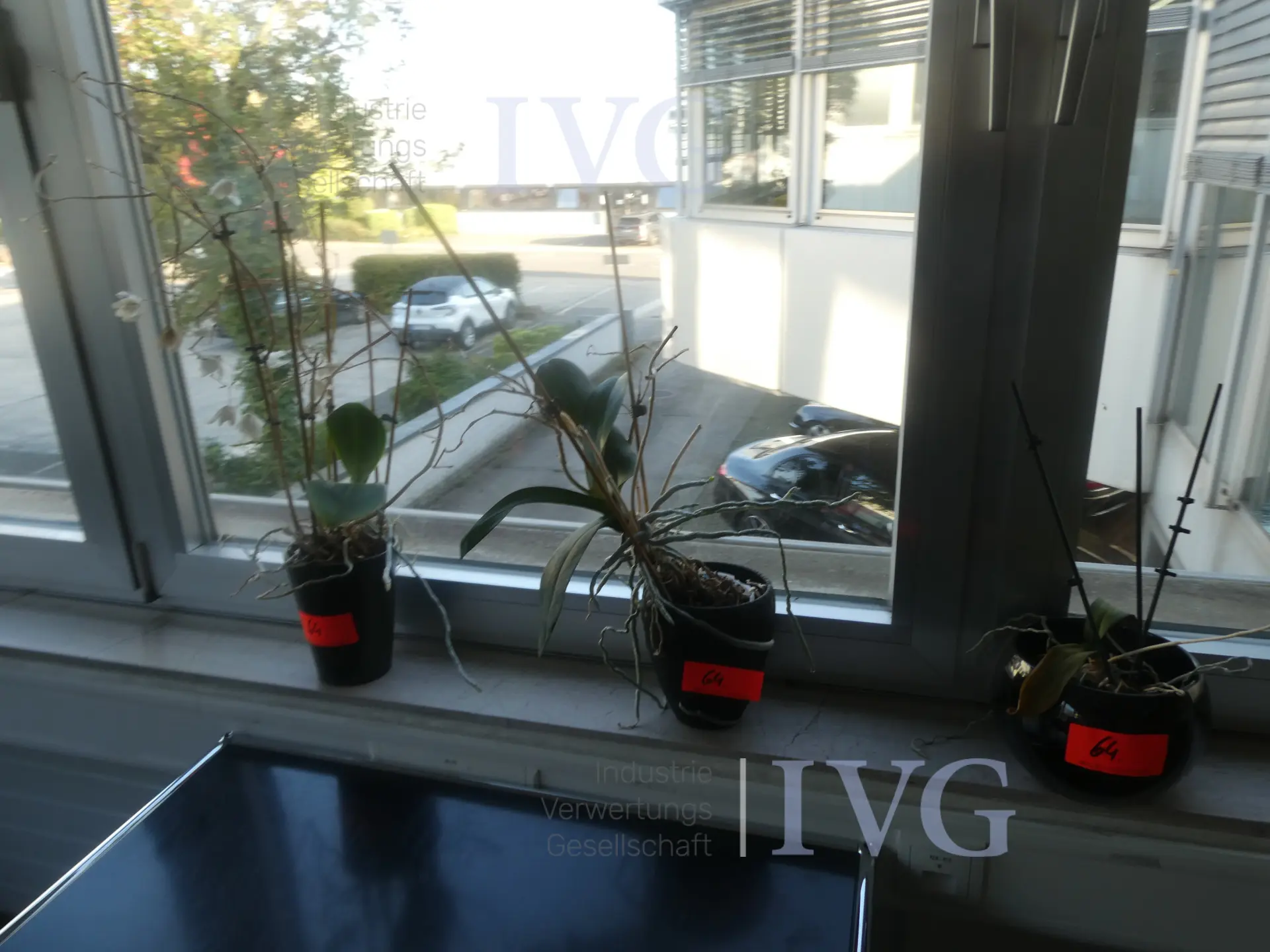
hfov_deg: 71.6
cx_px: 635
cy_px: 476
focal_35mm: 24
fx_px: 881
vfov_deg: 56.8
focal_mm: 4.3
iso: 80
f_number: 3.3
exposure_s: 1/60
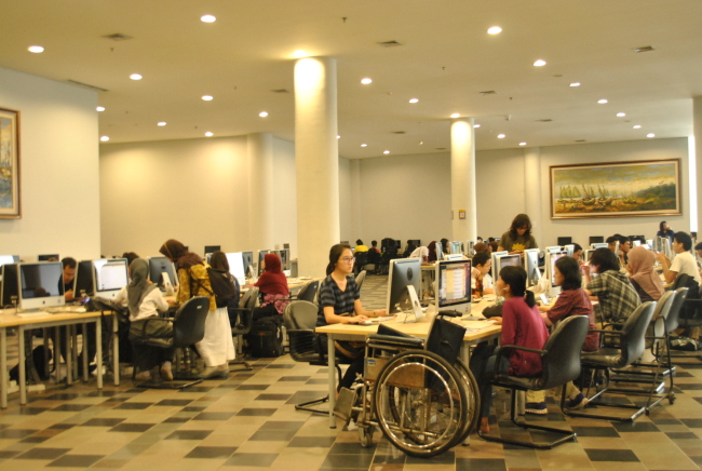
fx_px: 820
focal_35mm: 42
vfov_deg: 32.0
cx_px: 351
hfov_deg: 46.3
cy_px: 236
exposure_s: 1/15
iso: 800
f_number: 4.5
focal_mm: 28
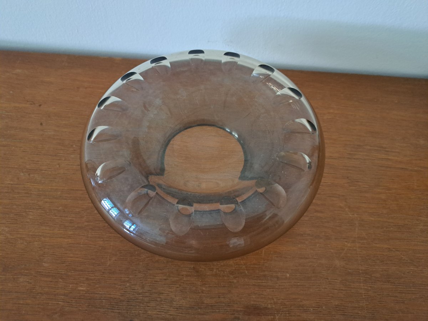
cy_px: 160
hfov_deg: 71.6
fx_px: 297
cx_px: 214
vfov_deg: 56.8
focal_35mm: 24
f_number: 1.8
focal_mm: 5.23
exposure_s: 1/25
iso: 640
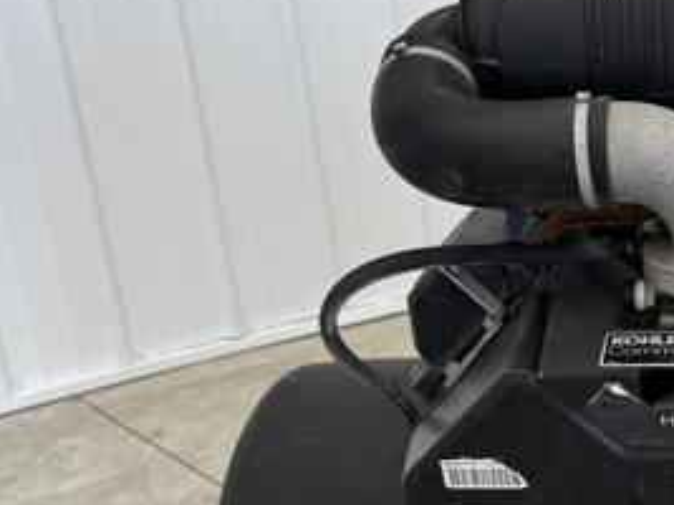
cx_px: 805
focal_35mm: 72
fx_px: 1401
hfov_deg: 24.5
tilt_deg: -25.5
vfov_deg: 19.9
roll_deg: +0.2
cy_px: 477
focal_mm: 6.76
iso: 80
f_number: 1.78
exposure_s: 1/120
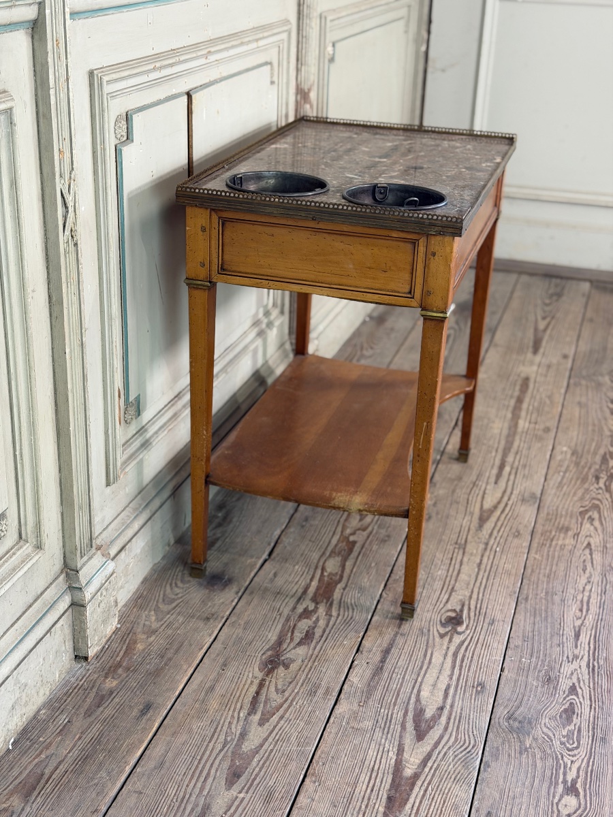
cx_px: 306
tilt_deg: -24.0
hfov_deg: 30.3
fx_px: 1133
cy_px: 408
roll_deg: -2.2
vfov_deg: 39.7
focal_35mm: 48
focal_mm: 6.76
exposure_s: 1/50
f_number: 1.78
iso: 160
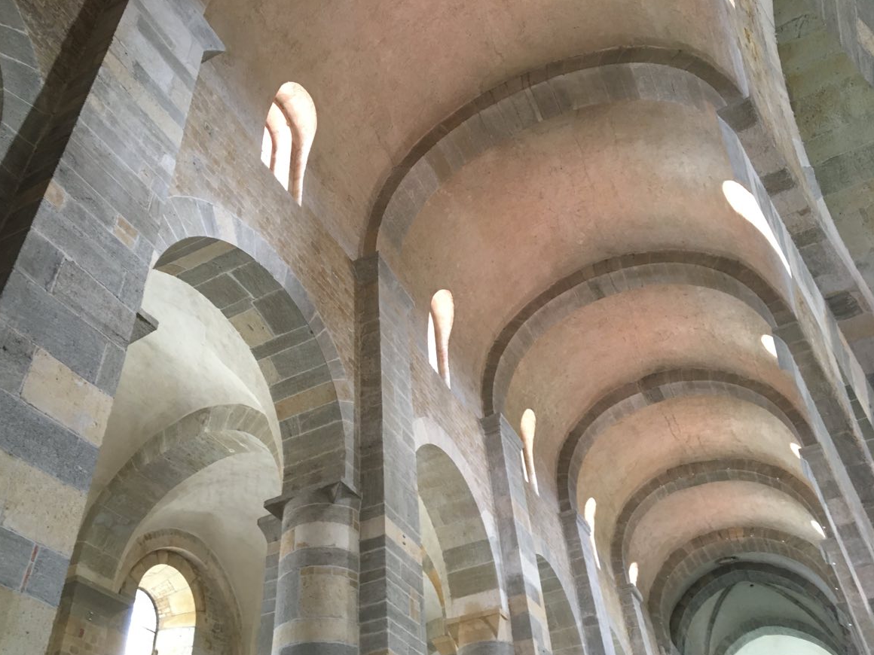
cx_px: 423
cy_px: 335
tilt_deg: +39.3
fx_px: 757
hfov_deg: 60.0
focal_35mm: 30
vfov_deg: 46.8
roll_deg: +4.9
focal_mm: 4.15
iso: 125
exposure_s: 1/33
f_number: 2.2
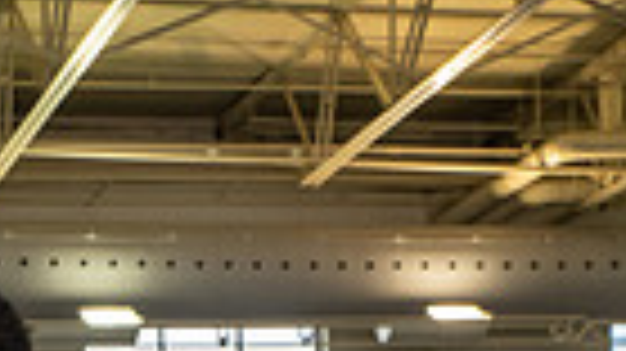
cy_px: 1008
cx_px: -41
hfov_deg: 15.4
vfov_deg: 7.8
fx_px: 2256
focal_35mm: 136
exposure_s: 1/250
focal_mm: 40
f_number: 7.1
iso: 640
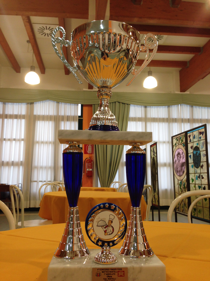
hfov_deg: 42.9
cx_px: 105
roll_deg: -0.7
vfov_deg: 55.4
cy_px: 140
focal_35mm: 33
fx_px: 267
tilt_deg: +8.3
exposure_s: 1/20
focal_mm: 4.12
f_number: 2.4
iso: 80
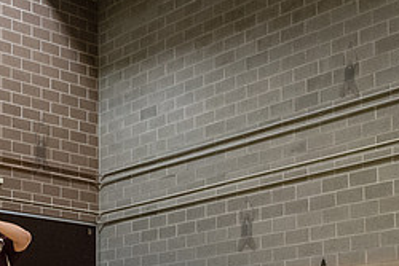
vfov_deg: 17.1
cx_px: 46
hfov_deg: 25.8
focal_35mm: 76
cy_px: 325
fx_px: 843
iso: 8000
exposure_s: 1/400
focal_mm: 29
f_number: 3.5
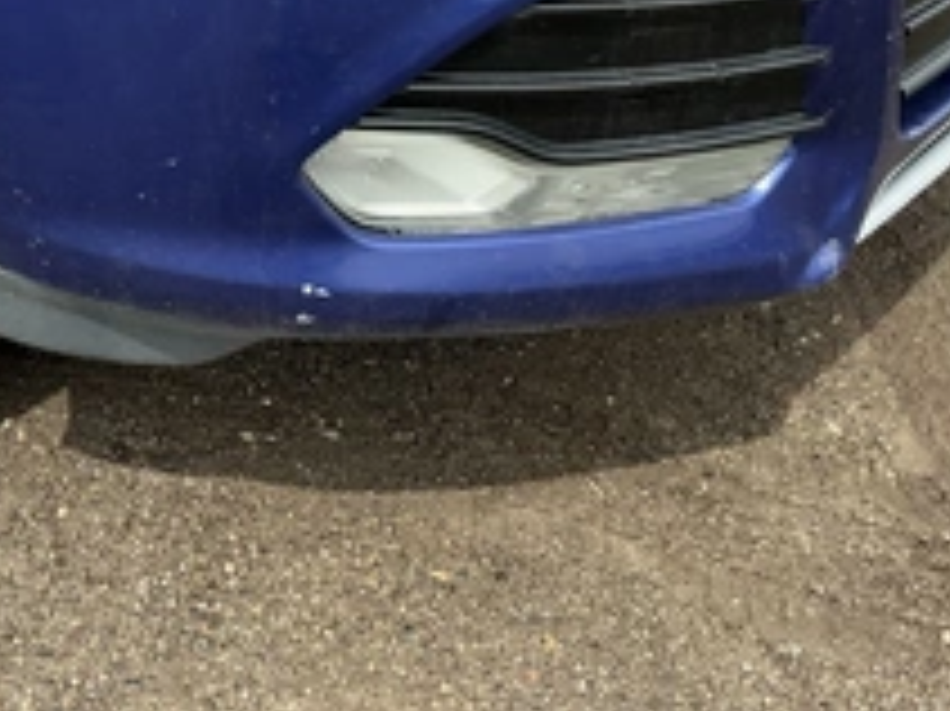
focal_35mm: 53
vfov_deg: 26.4
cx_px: 225
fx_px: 1454
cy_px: 40
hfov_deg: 35.3
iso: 25
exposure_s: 1/683
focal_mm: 3
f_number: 1.8
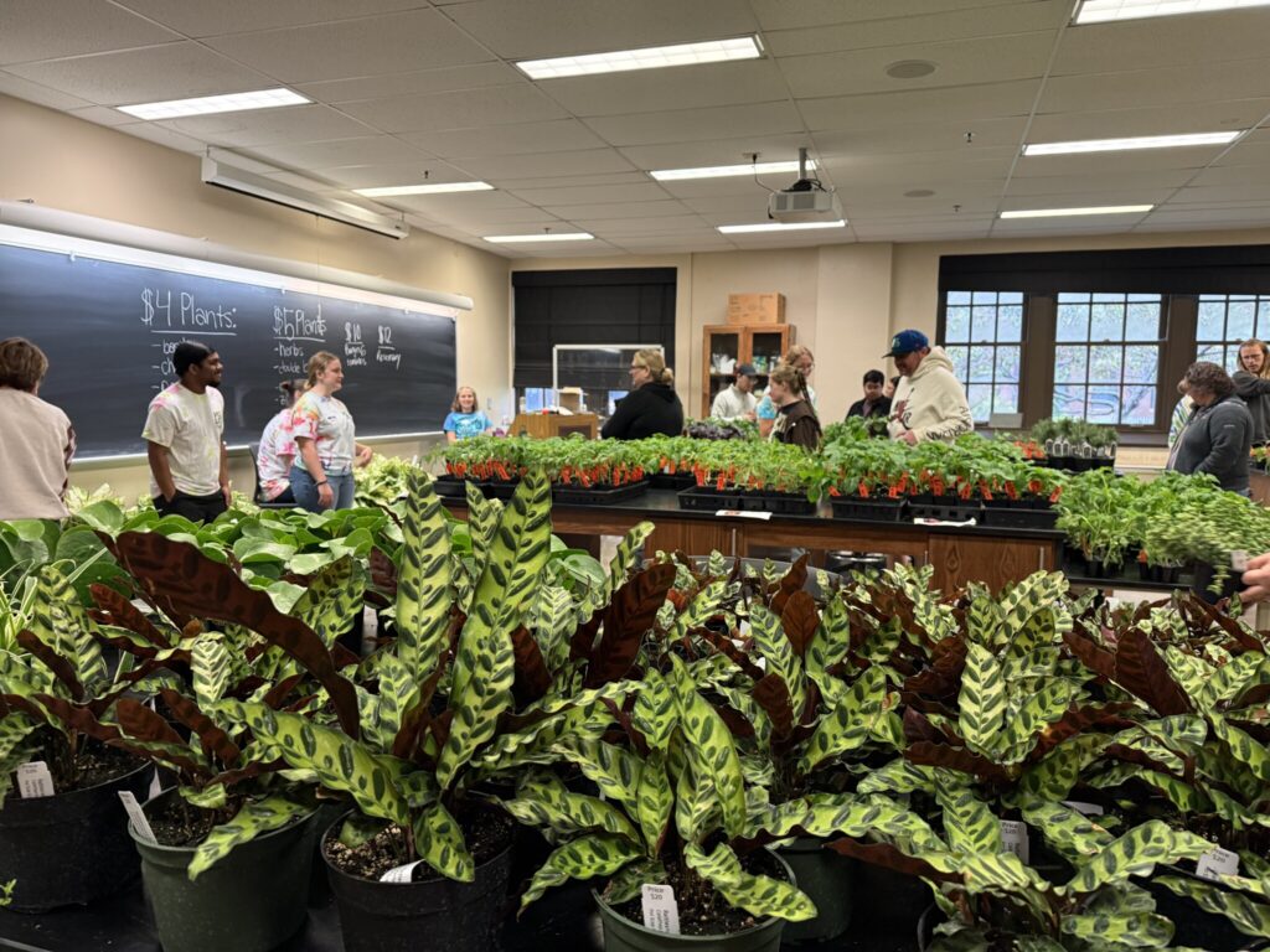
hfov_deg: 71.6
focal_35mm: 24
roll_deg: -1.0
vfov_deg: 56.8
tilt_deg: -4.6
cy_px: 476
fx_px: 881
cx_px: 635
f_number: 1.78
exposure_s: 1/60
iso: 320
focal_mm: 6.76
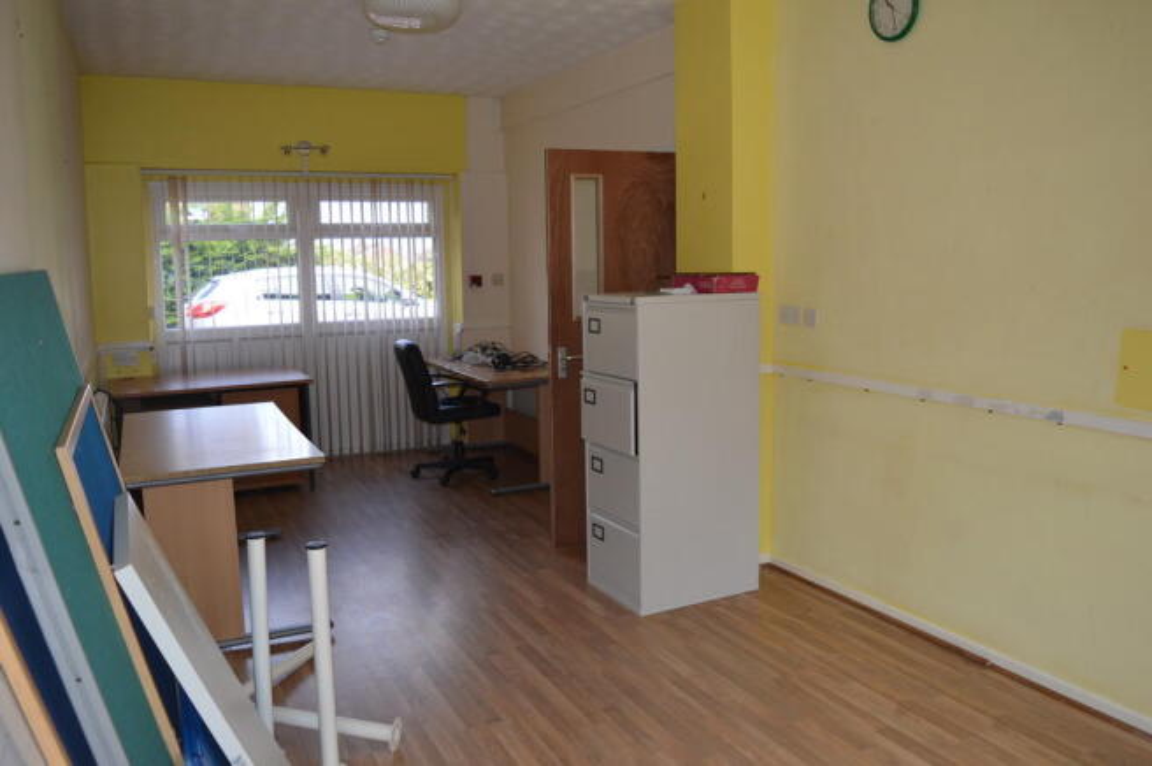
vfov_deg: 47.8
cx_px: 576
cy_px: 383
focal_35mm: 27
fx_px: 863
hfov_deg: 67.4
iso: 160
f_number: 4
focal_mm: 18
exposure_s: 1/125
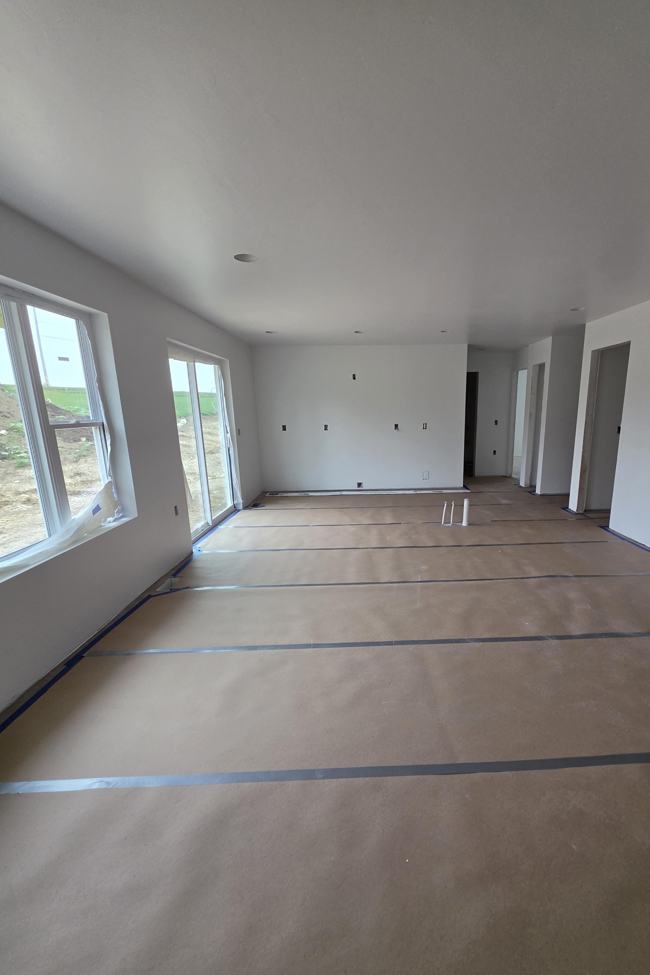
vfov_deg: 104.2
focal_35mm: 14
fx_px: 379
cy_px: 501
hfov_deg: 80.6
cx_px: 377
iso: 100
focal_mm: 2.2
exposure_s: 1/120
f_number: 1.9
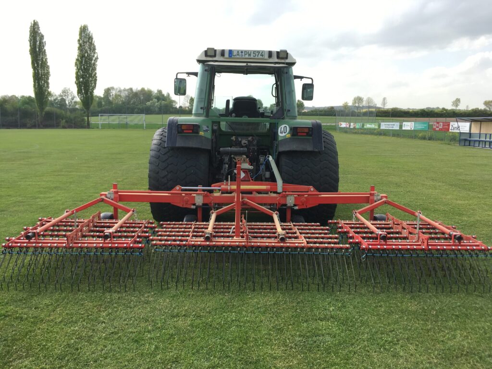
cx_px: 246
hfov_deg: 61.7
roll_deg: -2.7
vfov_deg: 48.2
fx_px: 412
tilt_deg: -9.6
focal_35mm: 29
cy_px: 184
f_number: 2.2
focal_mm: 4.15
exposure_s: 1/538
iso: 25
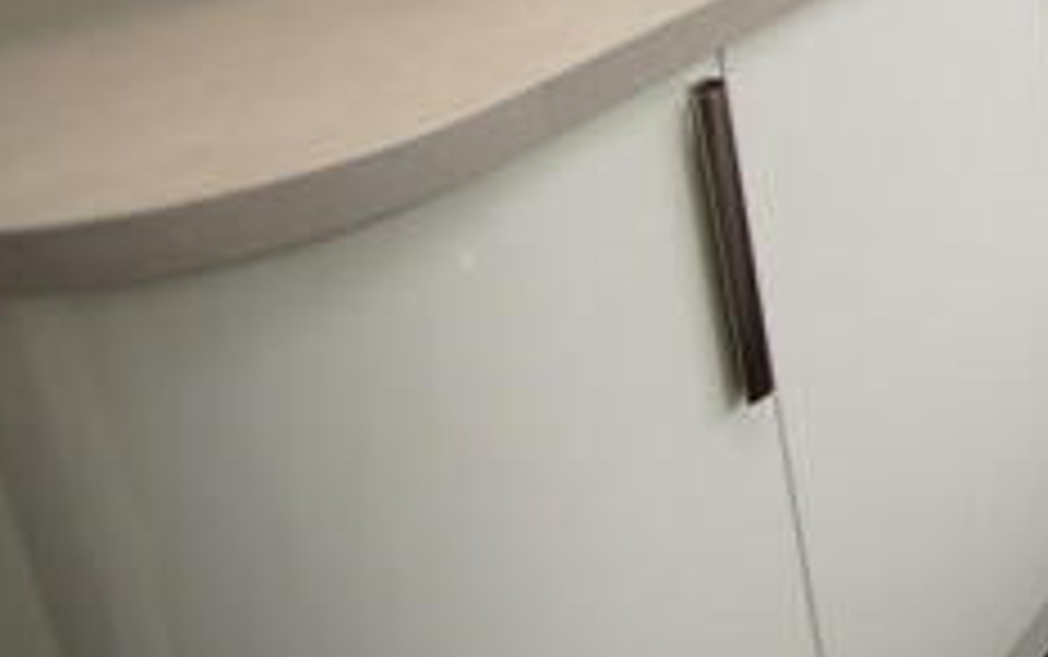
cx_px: 1462
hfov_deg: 31.3
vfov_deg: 24.4
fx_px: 1229
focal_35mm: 43
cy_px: -288
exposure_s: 1/160
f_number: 3.5
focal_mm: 10
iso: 400
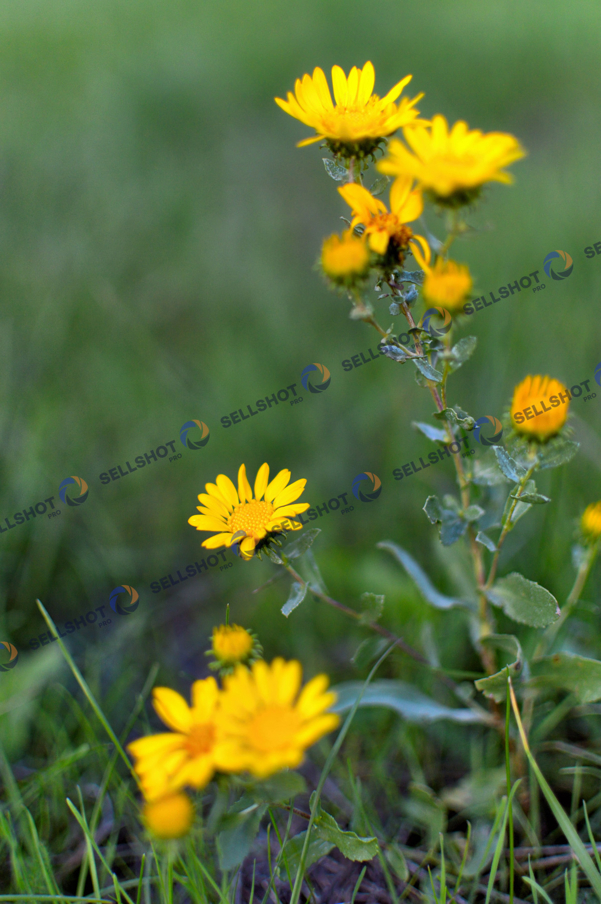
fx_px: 1317
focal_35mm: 52
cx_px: 300
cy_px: 452
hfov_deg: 25.7
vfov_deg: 37.9
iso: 200
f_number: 1.8
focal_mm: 35
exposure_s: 1/3200
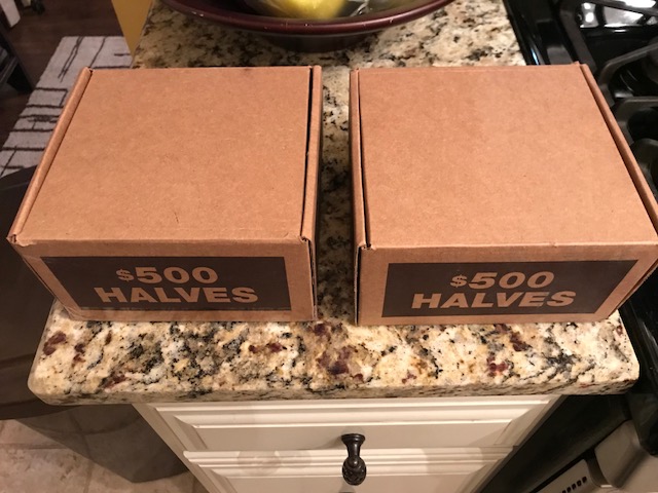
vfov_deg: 49.7
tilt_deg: -54.8
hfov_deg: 63.4
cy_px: 246
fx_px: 532
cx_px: 329
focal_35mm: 28
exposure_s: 1/5
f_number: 1.8
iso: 100
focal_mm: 3.99
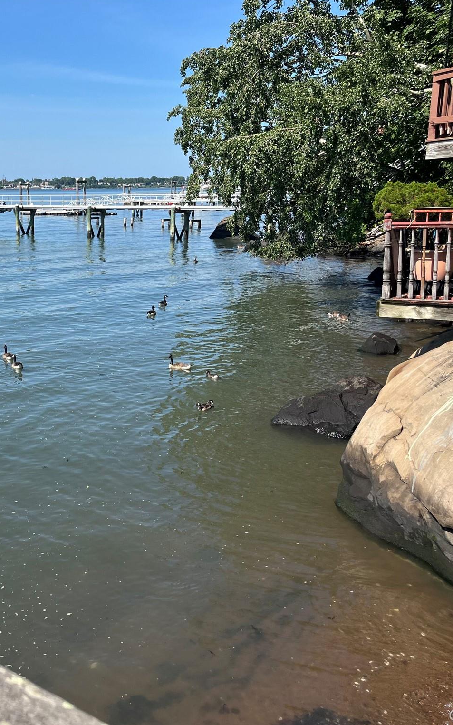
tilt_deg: -13.6
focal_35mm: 37
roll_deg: +0.4
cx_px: 59
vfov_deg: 52.8
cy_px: 362
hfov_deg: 32.9
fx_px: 731
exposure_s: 1/2463
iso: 50
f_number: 1.6
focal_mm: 5.1
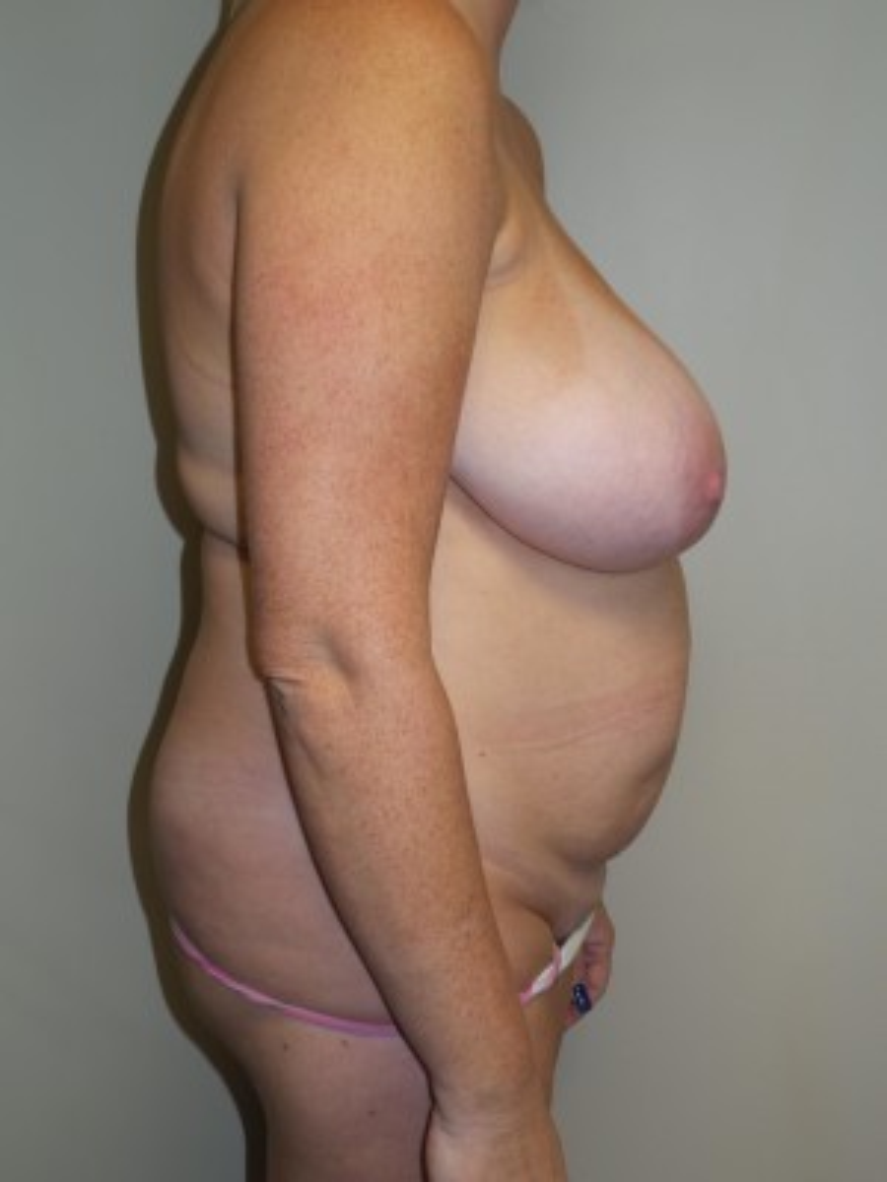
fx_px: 1435
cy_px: 591
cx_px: 444
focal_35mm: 42
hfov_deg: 34.3
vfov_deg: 44.8
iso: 100
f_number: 3.2
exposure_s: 1/40
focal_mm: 7.5
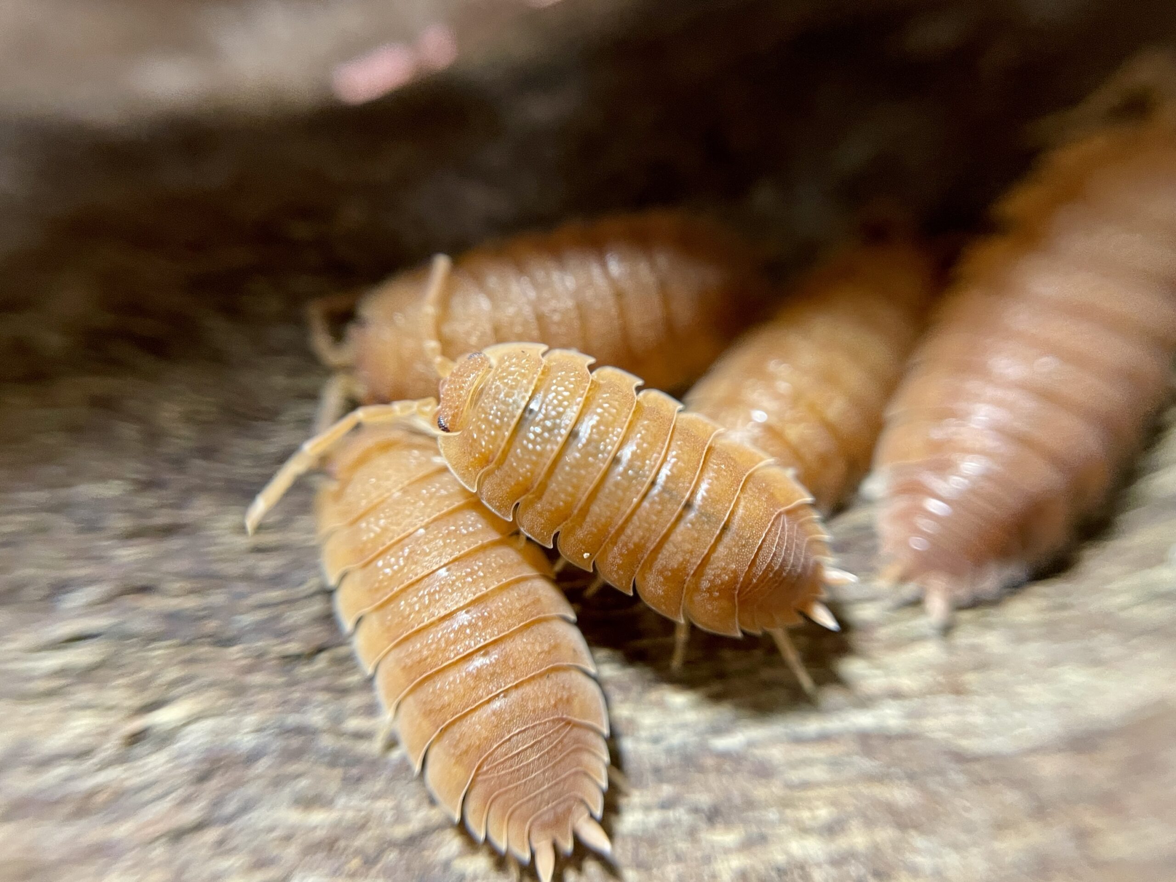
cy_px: 441
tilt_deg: -63.6
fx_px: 883
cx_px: 588
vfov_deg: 53.1
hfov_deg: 67.3
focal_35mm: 26
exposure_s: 1/50
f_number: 1.6
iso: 250
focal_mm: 4.2
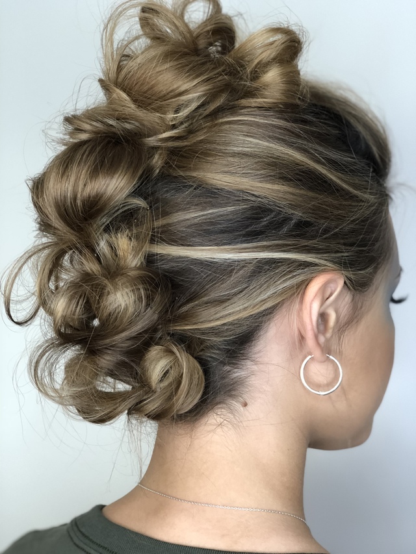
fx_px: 913
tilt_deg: +3.2
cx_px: 208
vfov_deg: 33.8
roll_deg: -0.8
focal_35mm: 57
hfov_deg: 25.7
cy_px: 277
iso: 250
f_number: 2.8
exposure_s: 1/50
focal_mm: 6.6
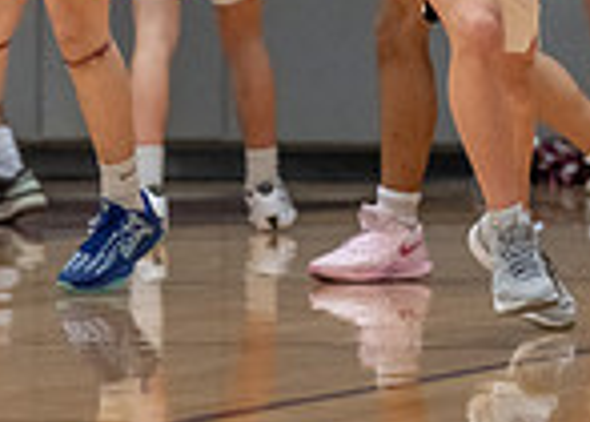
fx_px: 9367
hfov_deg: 3.6
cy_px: -193
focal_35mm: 559
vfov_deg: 2.6
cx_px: 437
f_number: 2.8
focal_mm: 135
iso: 2500
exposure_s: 1/1000
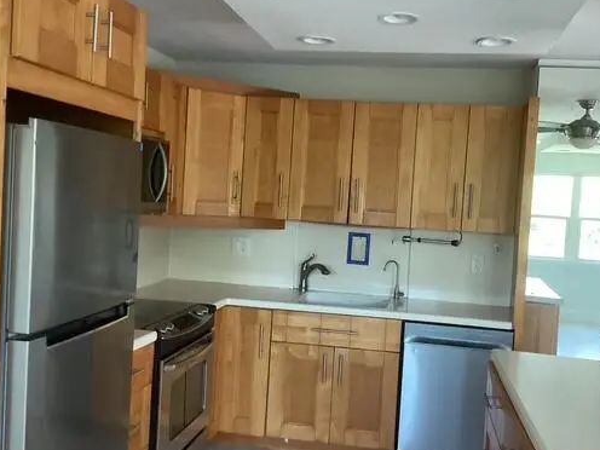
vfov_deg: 36.0
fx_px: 693
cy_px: 236
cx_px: 318
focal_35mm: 40
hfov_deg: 46.8
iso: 320
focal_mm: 3.3
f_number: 2.4
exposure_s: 1/60
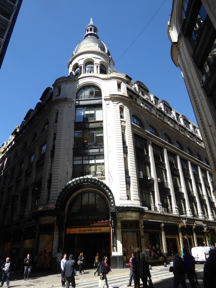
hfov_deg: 54.9
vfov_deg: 69.4
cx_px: 108
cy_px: 144
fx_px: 208
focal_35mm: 25
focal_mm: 4.3
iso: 80
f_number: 3.3
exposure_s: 1/500
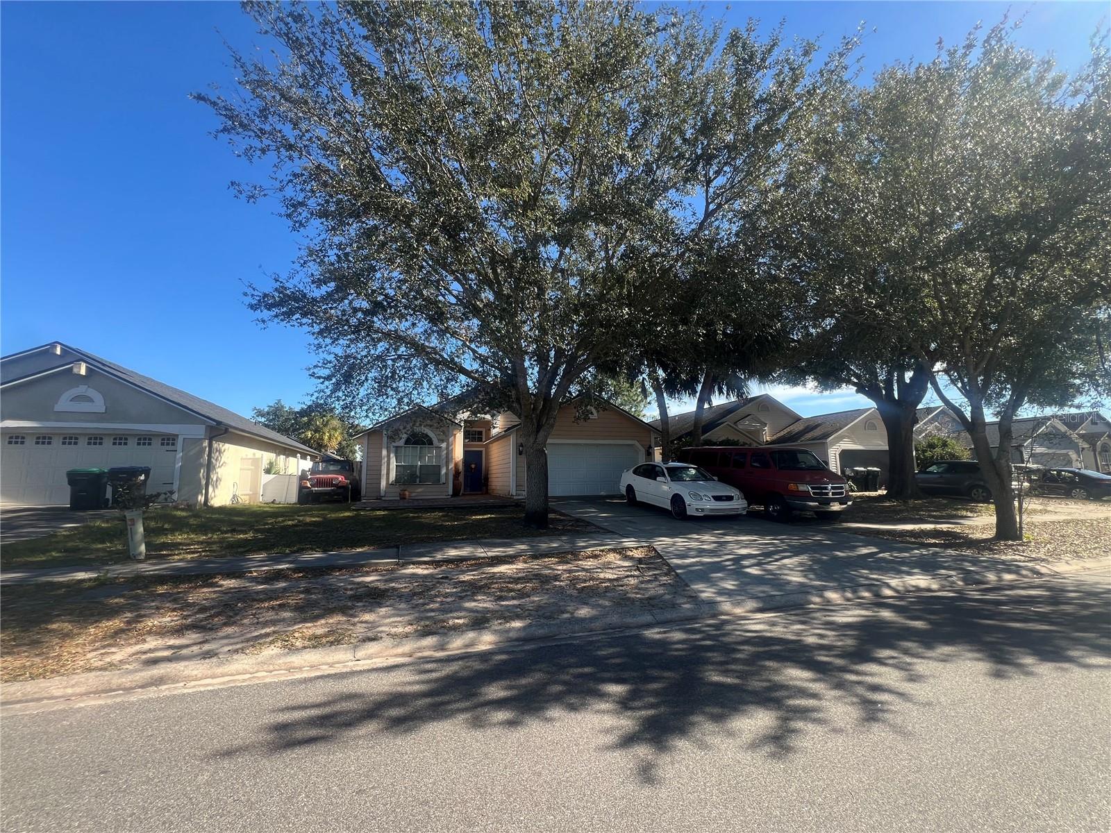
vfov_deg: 89.9
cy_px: 416
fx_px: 417
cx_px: 556
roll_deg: +0.1
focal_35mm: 13
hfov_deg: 106.2
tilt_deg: +8.1
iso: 32
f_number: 1.8
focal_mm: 1.57
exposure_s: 1/357
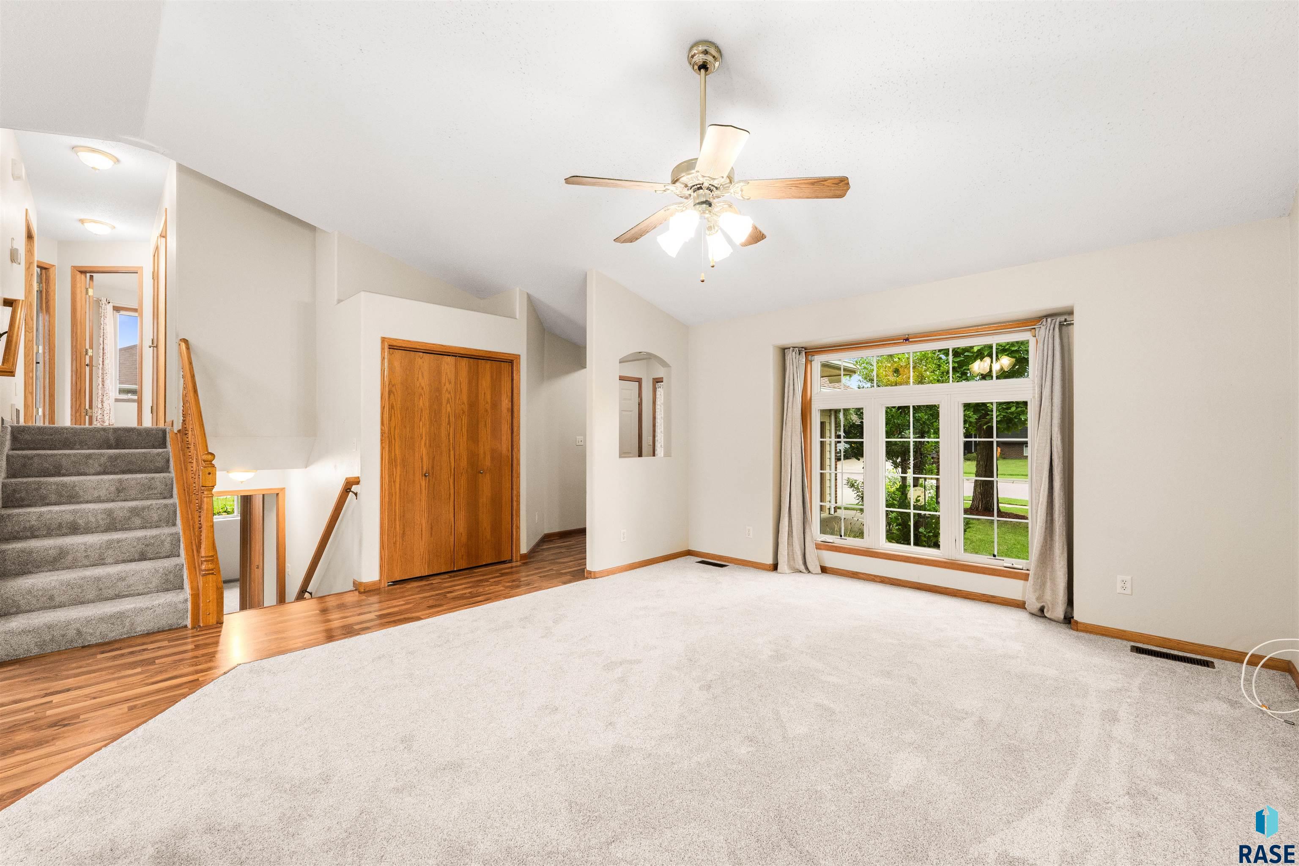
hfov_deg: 104.3
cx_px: 650
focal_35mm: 14
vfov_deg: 81.2
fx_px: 505
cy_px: 433
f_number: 7.1
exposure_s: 1/160
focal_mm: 14
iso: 800
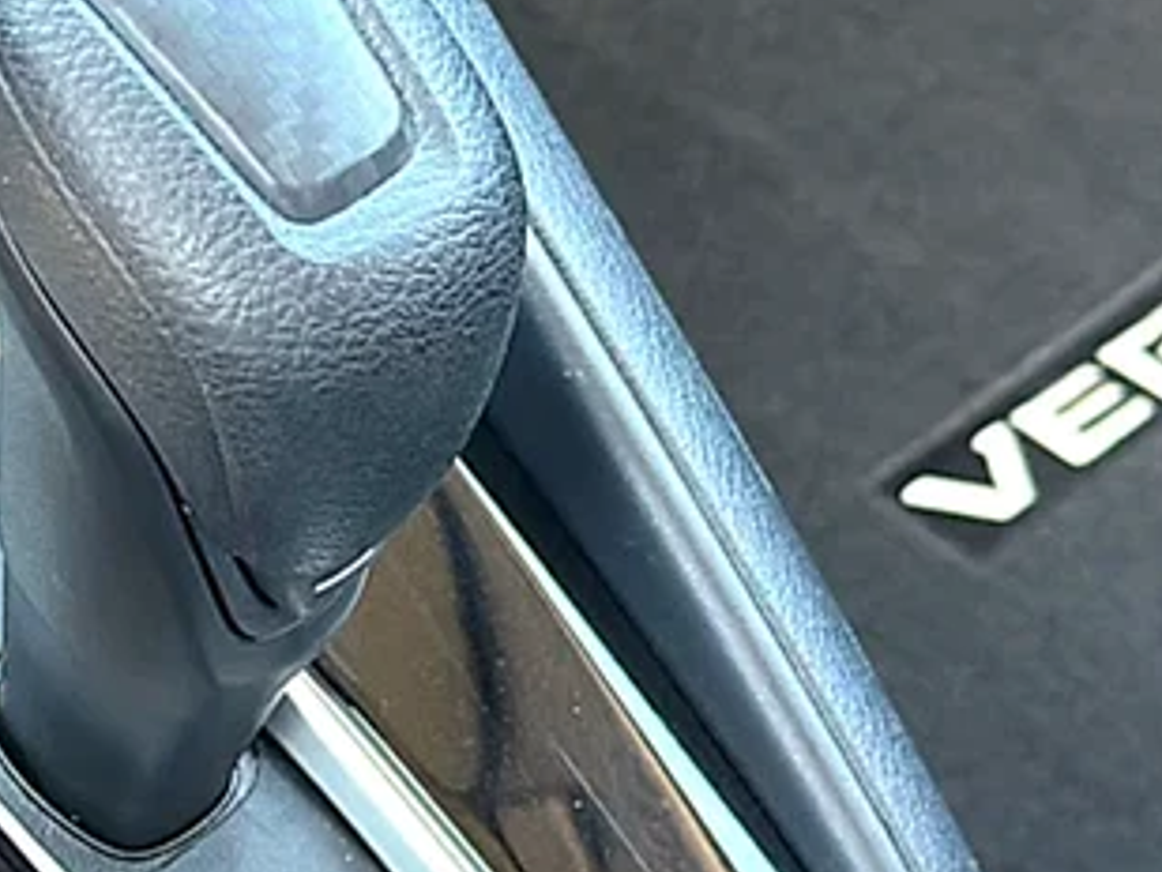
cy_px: 506
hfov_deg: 16.0
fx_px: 4030
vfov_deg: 12.4
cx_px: -56
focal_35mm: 120
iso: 160
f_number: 1.78
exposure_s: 1/80
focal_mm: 6.86
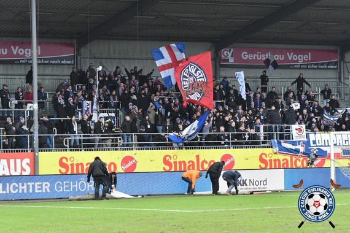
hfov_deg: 14.9
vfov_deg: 9.9
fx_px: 1342
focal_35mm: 138
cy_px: 116
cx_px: 175
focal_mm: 92
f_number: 4.5
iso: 1600
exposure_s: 1/1250
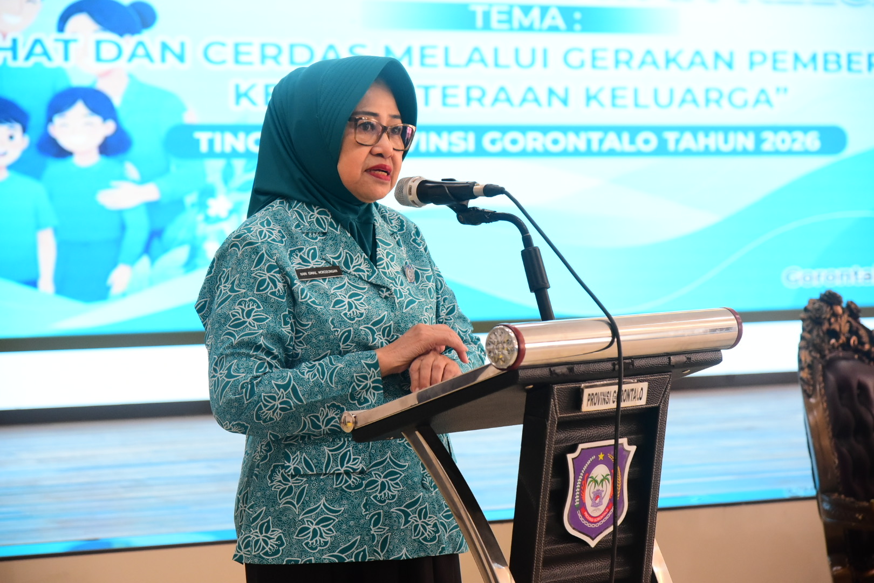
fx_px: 2428
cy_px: 292
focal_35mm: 100
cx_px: 437
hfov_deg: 20.4
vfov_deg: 13.7
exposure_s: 1/200
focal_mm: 100
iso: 4500
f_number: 5
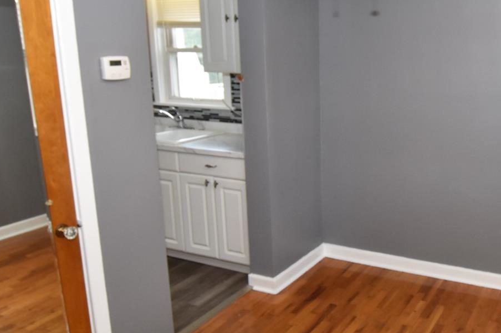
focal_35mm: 34
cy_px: 156
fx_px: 473
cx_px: 382
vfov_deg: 38.8
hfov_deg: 53.1
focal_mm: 10
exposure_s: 1/125
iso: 640
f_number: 5.6
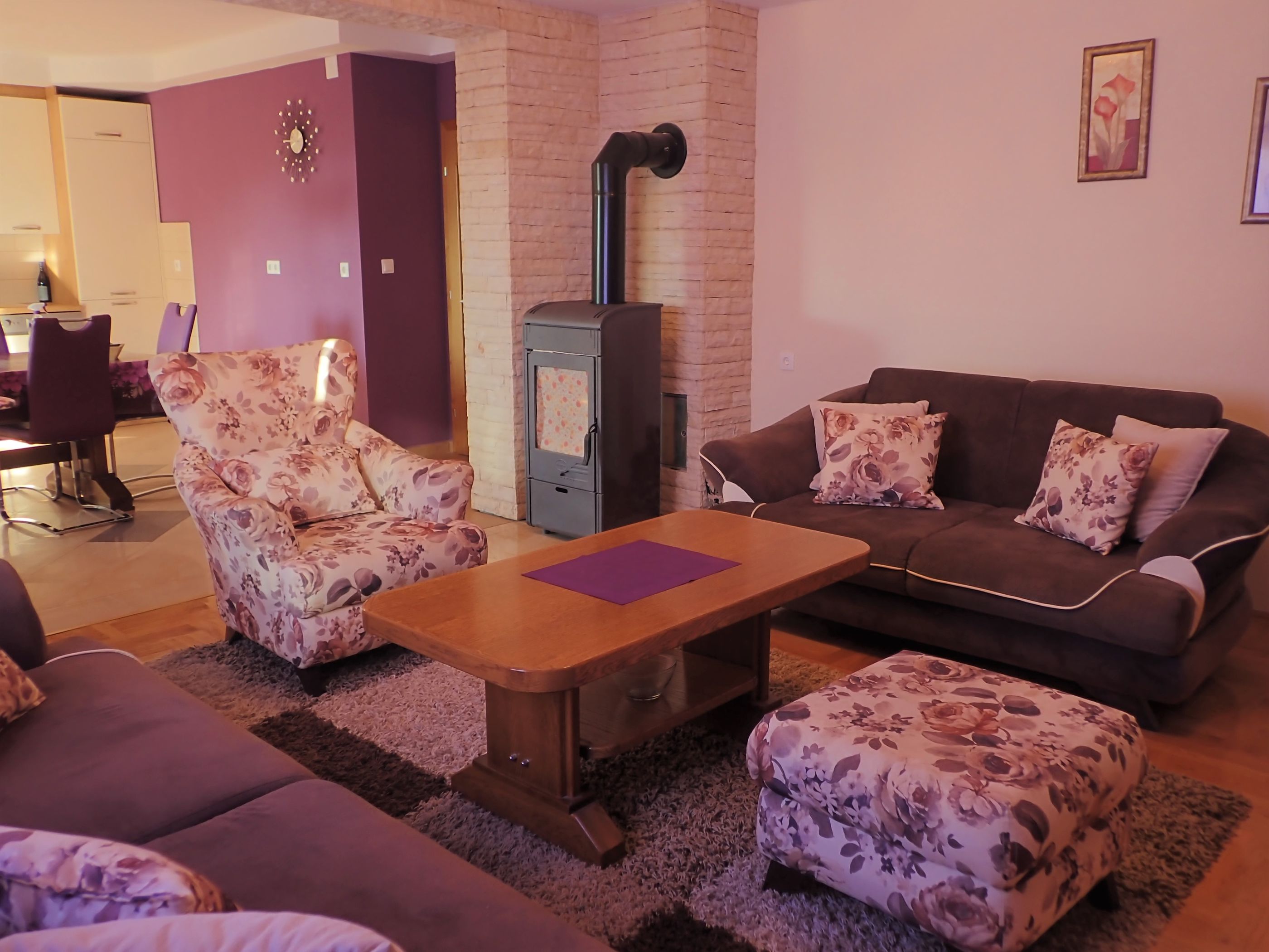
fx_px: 1100
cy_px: 476
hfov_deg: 60.0
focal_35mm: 30
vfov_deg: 46.8
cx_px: 634
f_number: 2.3
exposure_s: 1/30
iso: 250
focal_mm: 5.5
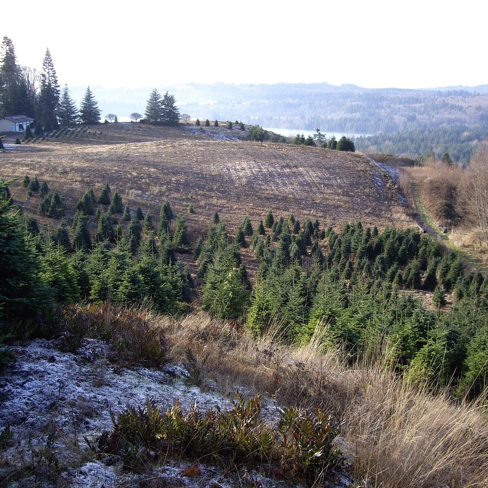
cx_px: 274
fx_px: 718
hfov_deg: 37.5
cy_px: 243
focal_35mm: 45
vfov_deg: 37.6
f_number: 2.8
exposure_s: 1/200
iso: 64
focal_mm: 7.9
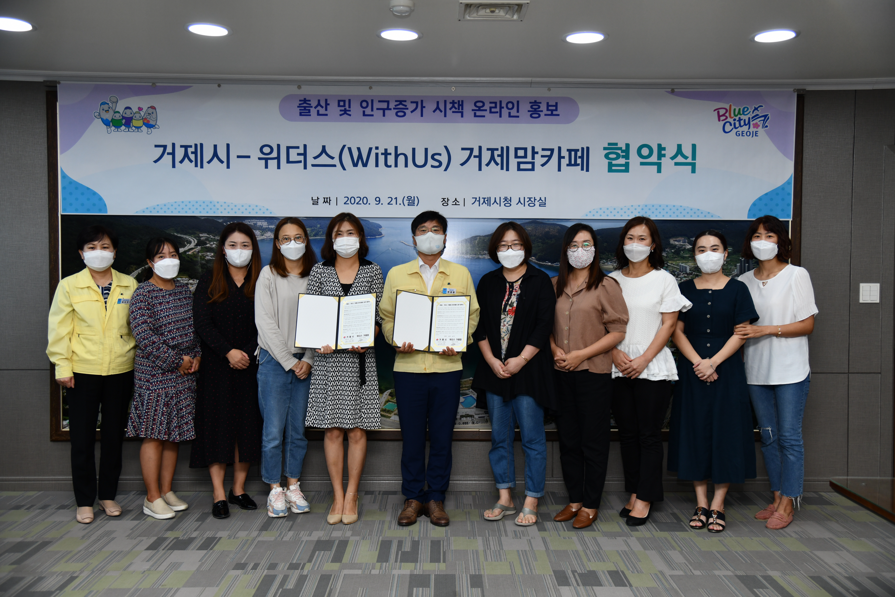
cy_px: 298
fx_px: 870
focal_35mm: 35
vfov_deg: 37.9
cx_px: 448
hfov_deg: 54.4
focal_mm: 35
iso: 400
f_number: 4
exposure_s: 1/250
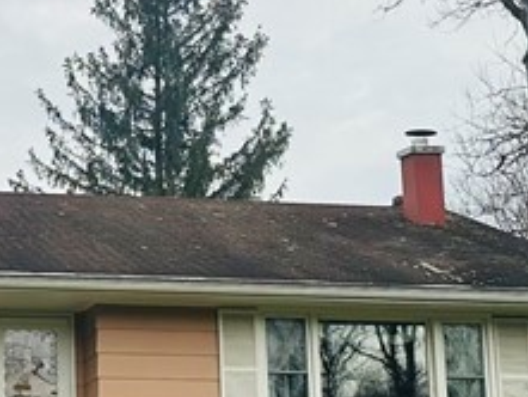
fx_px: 1694
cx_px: -10
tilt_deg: +10.4
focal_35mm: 111
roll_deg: +0.8
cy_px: 268
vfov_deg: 13.3
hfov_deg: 17.3
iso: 80
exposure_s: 1/704
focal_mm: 6.86
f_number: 1.78
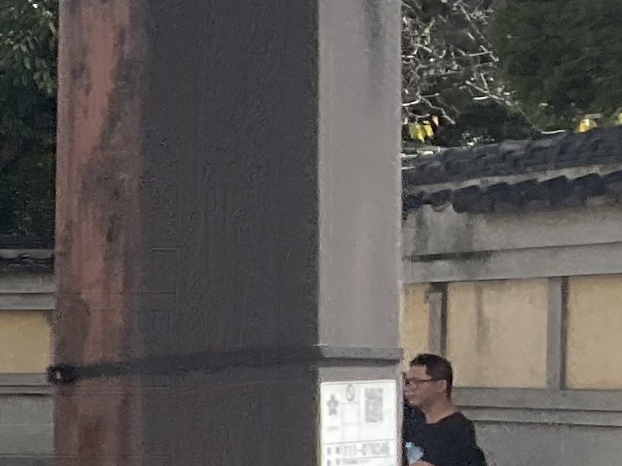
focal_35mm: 150
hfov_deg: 11.0
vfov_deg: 9.9
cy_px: 409
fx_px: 2695
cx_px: -907
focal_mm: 3
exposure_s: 1/2058
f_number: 1.8
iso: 20
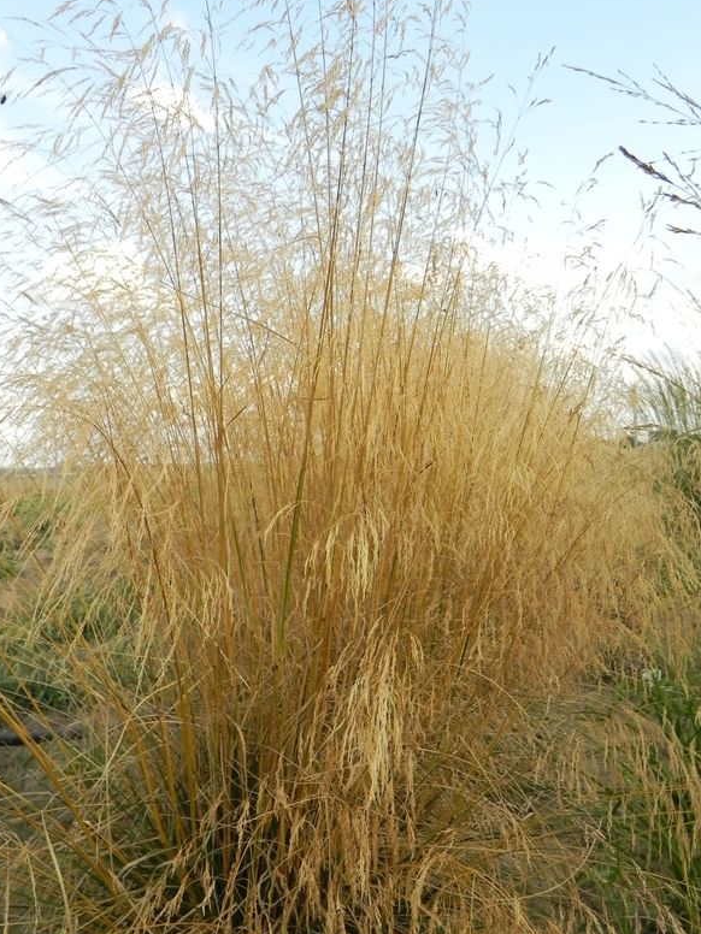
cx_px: 349
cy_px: 463
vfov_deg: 54.0
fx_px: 918
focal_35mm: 34
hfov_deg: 41.8
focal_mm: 5.9
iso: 160
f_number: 3.2
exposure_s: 1/500
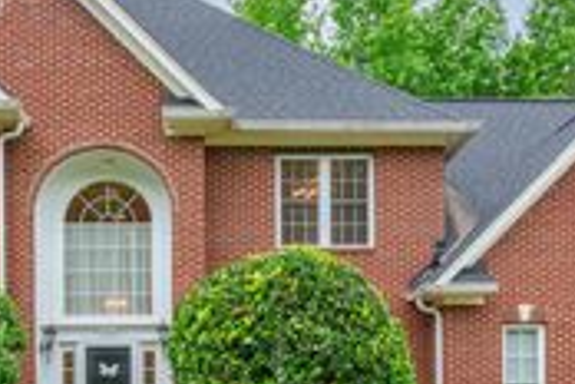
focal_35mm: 47
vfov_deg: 27.3
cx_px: 317
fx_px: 758
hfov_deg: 41.5
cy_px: 353
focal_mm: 11
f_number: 10
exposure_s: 1/60
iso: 640
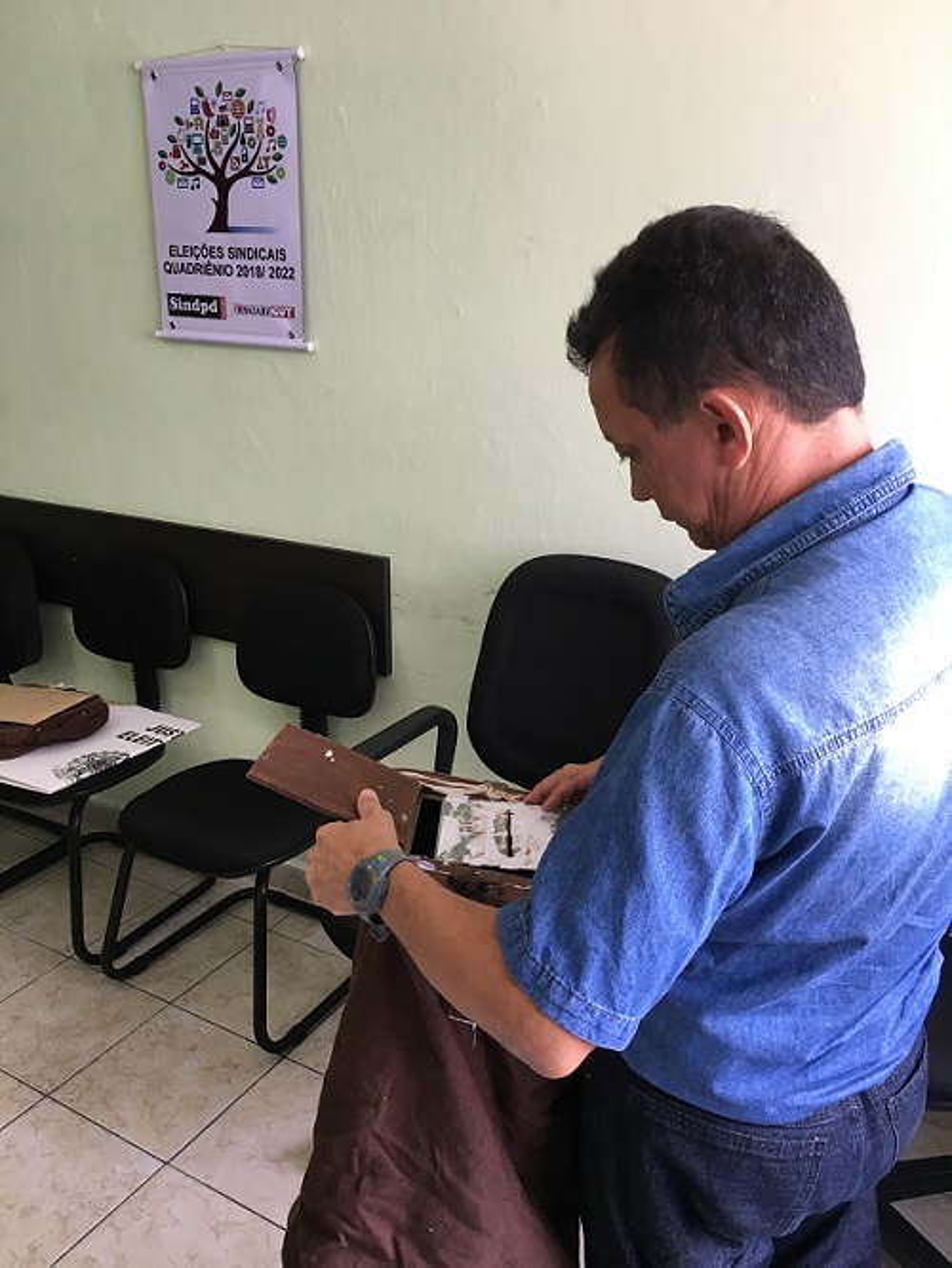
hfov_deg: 48.3
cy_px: 634
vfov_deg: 61.6
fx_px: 1063
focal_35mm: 29
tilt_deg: -19.9
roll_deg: +0.5
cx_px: 476
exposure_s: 1/30
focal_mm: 4.15
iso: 40
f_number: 2.2
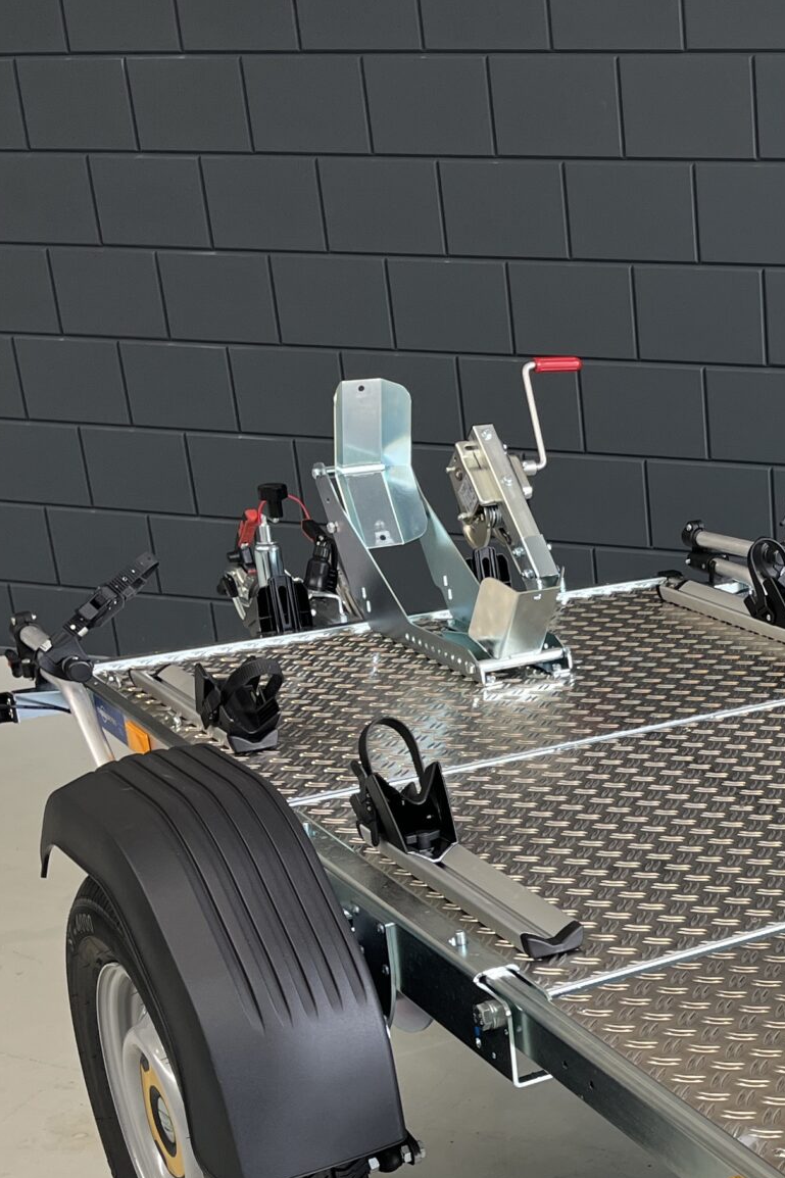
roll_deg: -0.2
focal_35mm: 60
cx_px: 1001
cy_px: 896
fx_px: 1963
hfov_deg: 20.7
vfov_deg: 32.7
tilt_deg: -22.1
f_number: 1.6
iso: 40
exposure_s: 1/100
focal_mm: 5.1
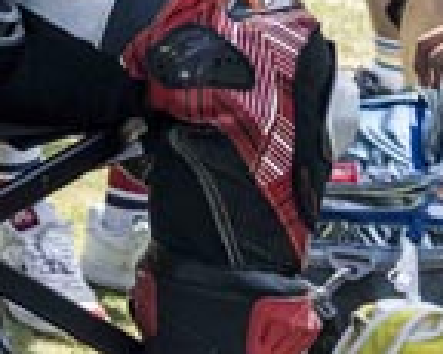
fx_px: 1638
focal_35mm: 125
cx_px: -763
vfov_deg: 11.5
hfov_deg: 11.4
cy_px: -272
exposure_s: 1/400
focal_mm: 24
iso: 320
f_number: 5
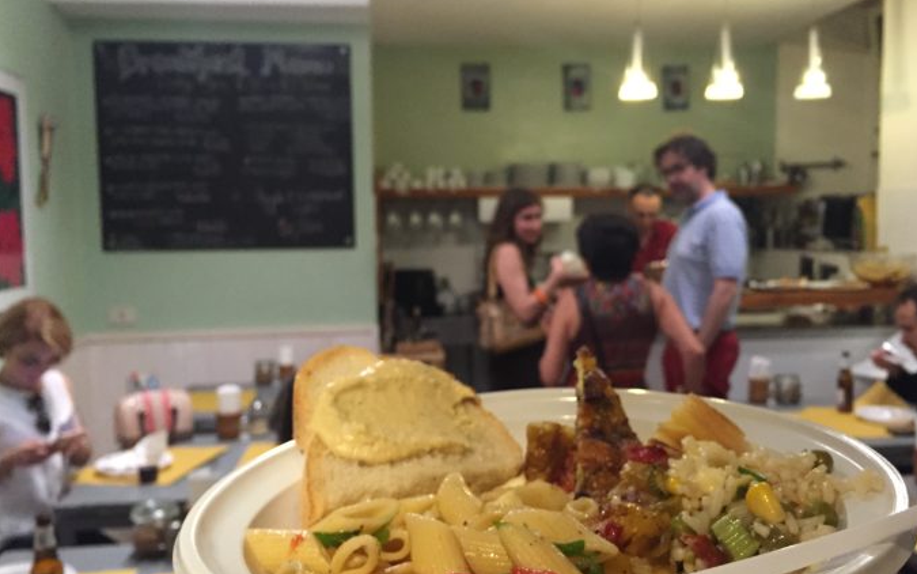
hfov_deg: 55.2
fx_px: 875
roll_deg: -0.3
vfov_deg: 36.3
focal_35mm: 35
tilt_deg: -5.8
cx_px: 497
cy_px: 295
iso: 250
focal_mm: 4.15
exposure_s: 1/25
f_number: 2.2
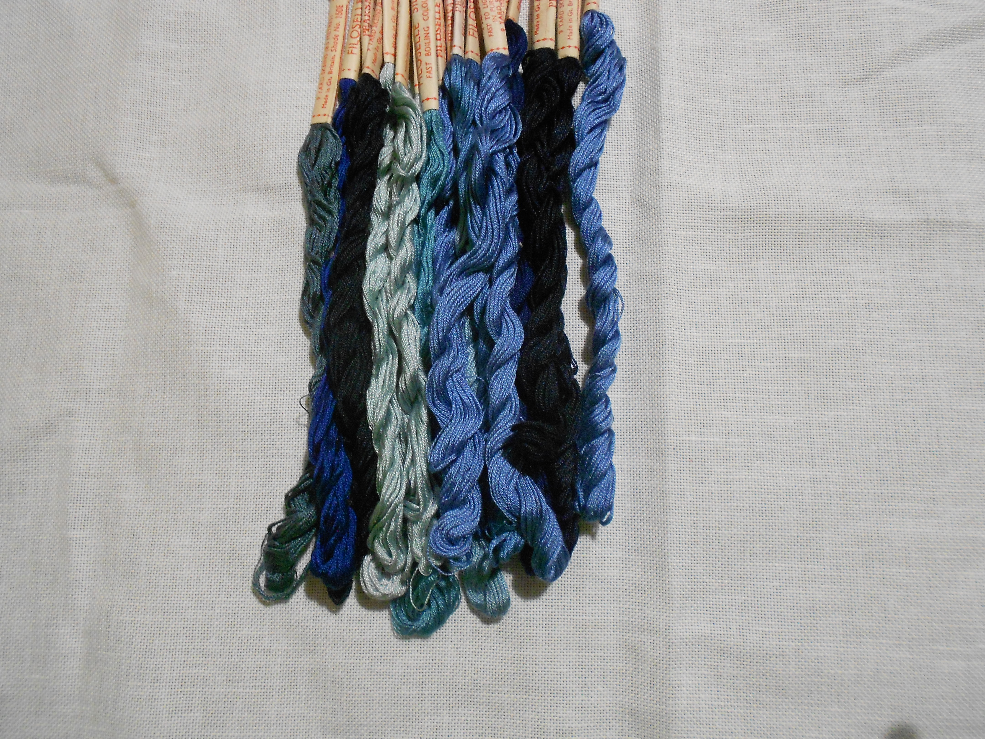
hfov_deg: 67.3
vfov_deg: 53.1
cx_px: 492
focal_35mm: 26
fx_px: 740
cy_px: 370
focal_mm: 4.6
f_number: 3.2
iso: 400
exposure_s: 1/10
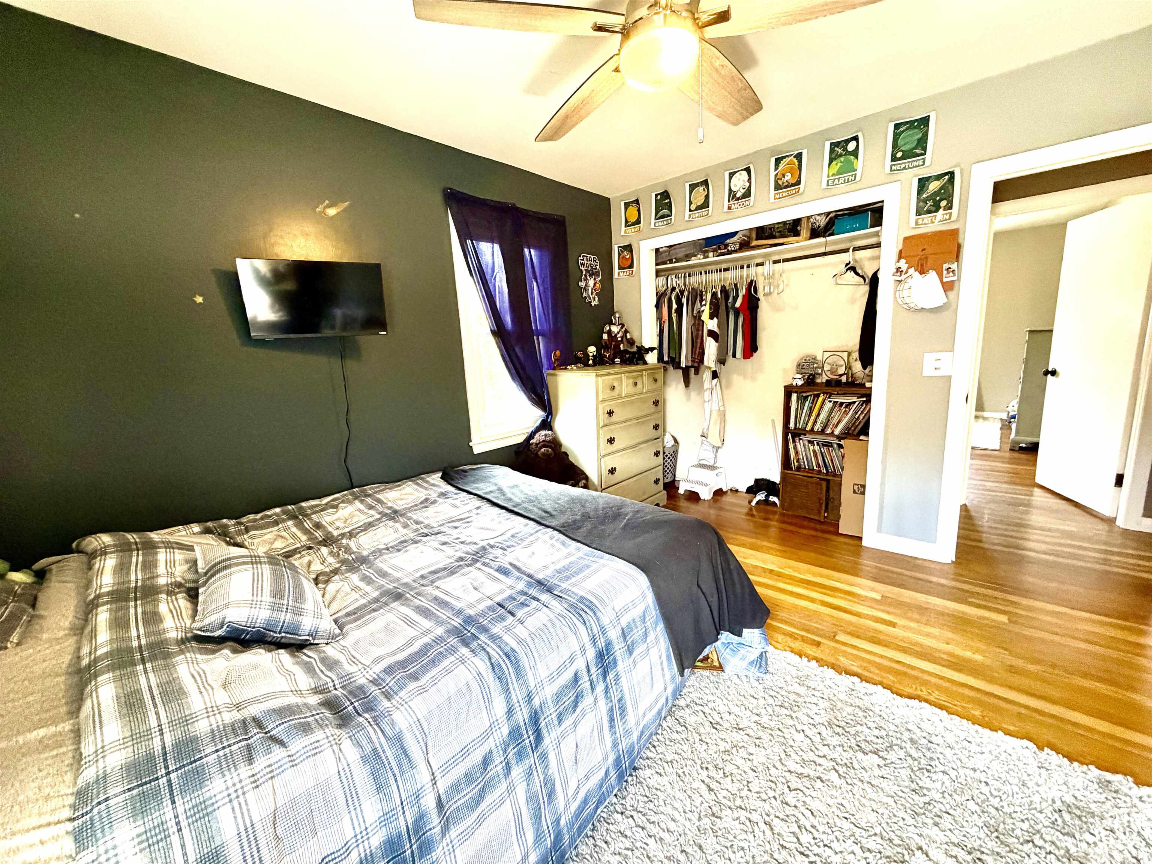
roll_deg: +3.0
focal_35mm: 14
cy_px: 432
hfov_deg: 102.1
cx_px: 576
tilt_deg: -10.1
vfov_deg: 85.7
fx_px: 466
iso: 500
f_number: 2.2
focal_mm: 2.22
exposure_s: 1/60
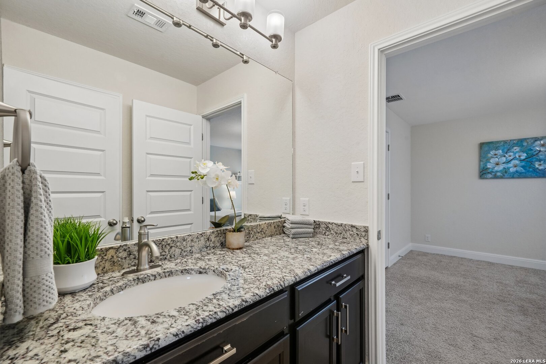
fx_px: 227
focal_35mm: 15
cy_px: 182
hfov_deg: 100.4
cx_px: 273
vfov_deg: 77.3
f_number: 10
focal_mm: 15
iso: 800
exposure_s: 1/25
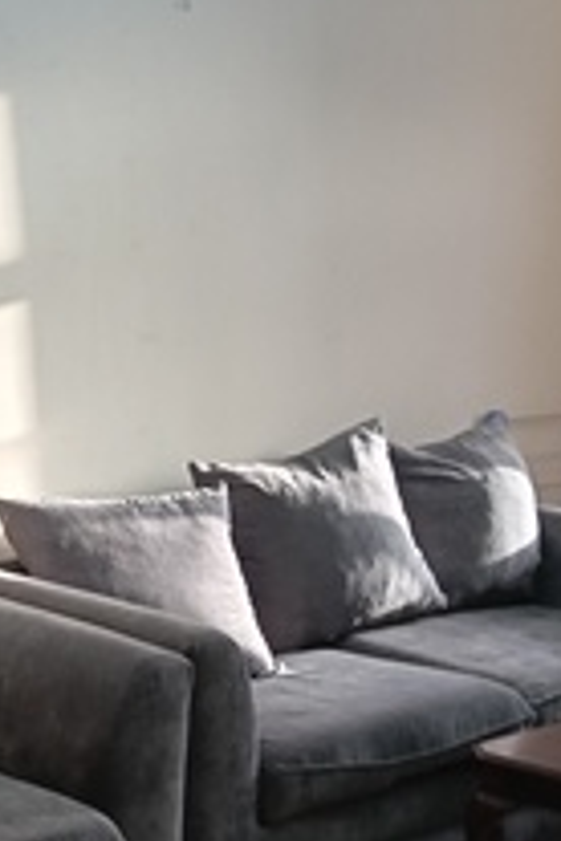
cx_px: -49
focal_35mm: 62
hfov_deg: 20.9
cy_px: 628
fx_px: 1449
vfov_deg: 31.8
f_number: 1.8
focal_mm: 3.98
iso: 160
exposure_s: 1/33.3
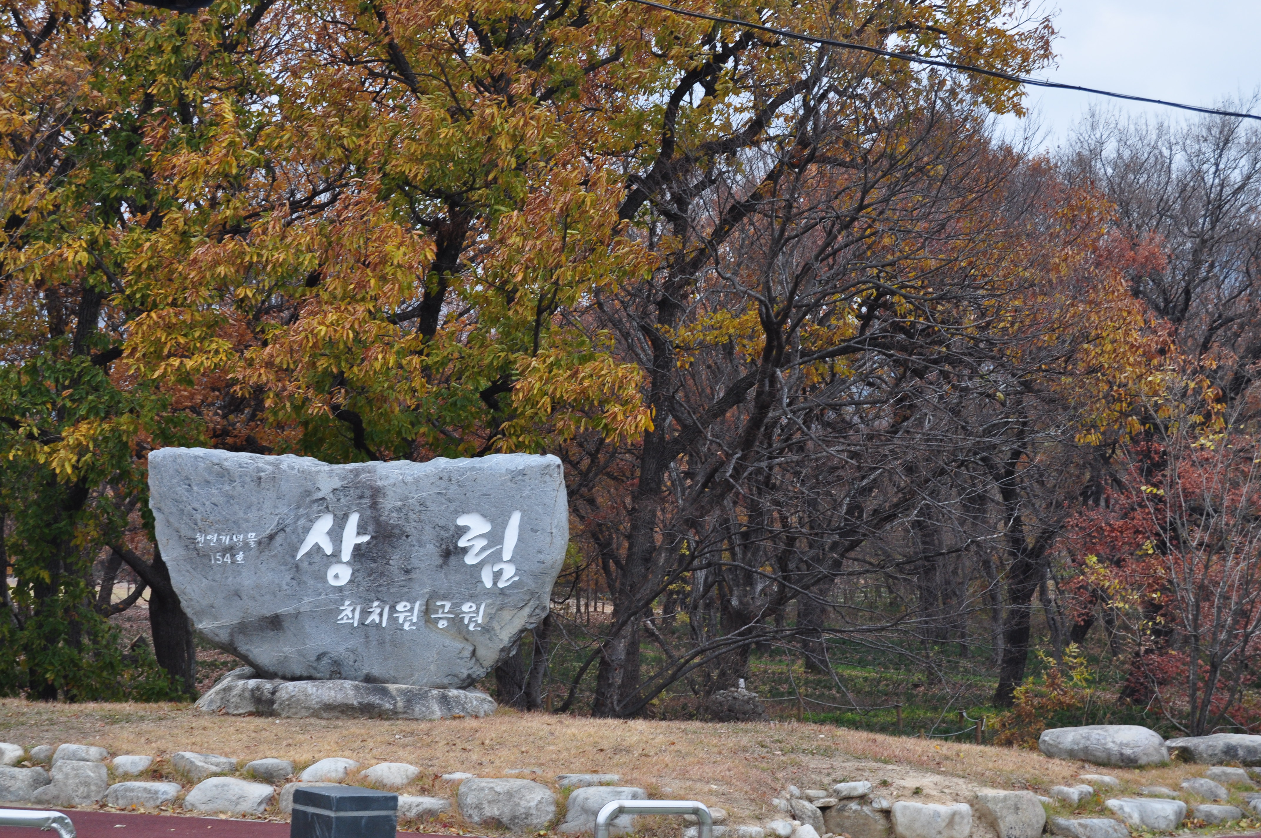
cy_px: 419
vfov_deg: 20.1
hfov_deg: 29.9
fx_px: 2361
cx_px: 630
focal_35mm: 68
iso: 400
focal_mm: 45
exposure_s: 1/60
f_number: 8
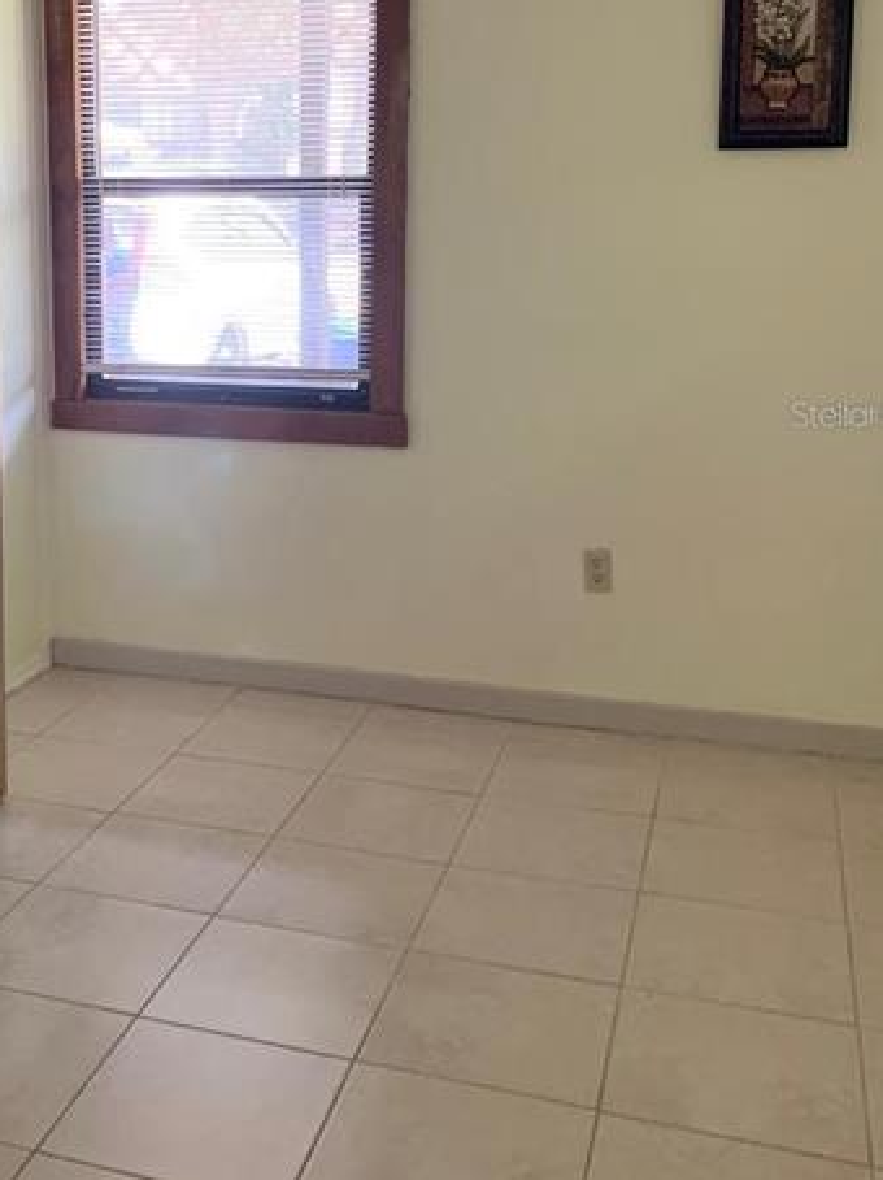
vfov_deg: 42.5
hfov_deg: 32.1
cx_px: 200
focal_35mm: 44
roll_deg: +1.0
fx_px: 1498
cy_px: 413
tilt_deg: -6.9
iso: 400
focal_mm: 4.25
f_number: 1.8
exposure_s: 1/60
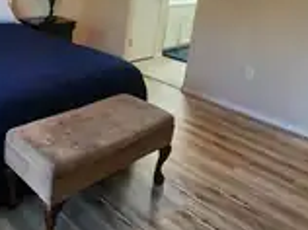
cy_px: 51
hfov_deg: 49.4
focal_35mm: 33
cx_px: 31
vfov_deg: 41.3
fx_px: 293
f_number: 2.2
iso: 320
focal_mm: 2.2
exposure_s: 1/60
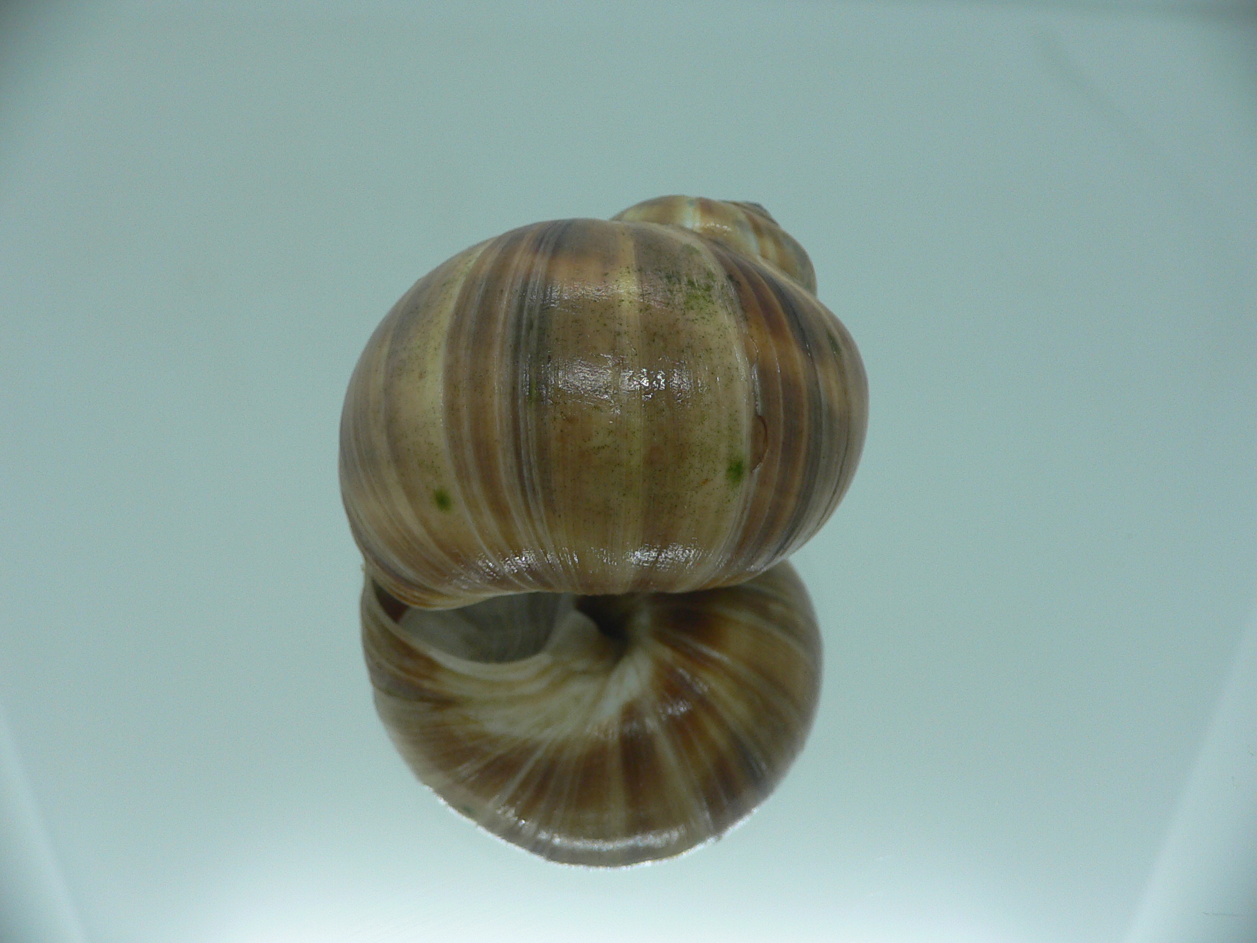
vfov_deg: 40.7
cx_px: 628
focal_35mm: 35
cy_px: 472
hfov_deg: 52.6
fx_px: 1271
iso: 80
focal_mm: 4.6
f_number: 2.8
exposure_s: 1/60
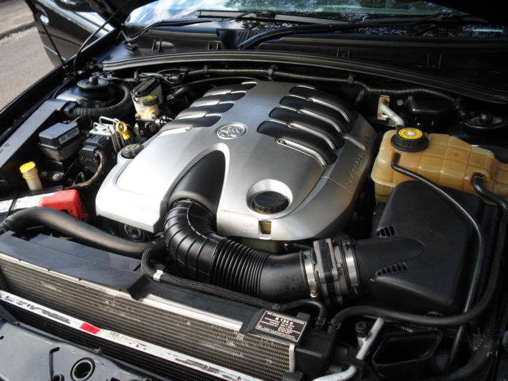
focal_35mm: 30
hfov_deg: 60.0
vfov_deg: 46.8
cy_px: 190
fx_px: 440
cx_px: 254
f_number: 2.7
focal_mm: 5.5
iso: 80
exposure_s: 1/60
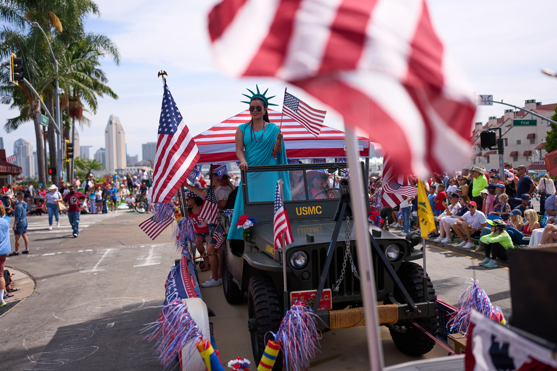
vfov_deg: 37.8
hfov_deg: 54.4
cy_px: 186
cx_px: 278
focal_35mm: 35
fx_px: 541
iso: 100
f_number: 1.8
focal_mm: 35
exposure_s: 1/4000
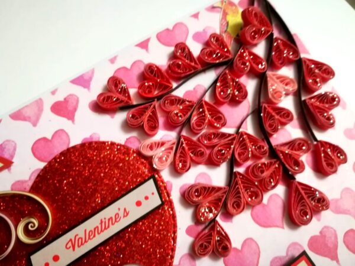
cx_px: 178
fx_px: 267
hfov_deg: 67.3
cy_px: 133
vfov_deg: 53.1
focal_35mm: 26
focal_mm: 3.83
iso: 500
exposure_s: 1/20
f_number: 2.2
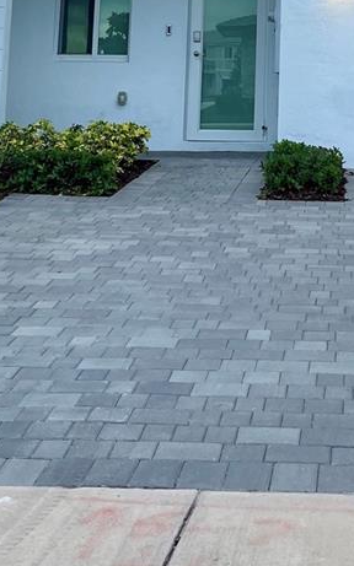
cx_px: 311
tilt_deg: +10.0
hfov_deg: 18.6
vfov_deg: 26.6
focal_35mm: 69
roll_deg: -1.2
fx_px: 1065
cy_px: -102
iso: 32
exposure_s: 1/436
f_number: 1.6
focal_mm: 5.1
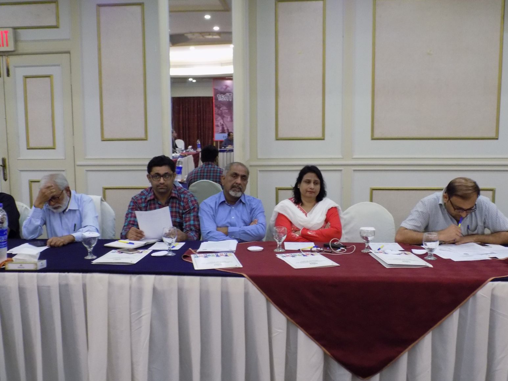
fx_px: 543
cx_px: 254
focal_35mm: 37
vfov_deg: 38.7
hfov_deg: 50.1
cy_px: 190
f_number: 3.5
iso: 400
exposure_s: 1/15
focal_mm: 6.6
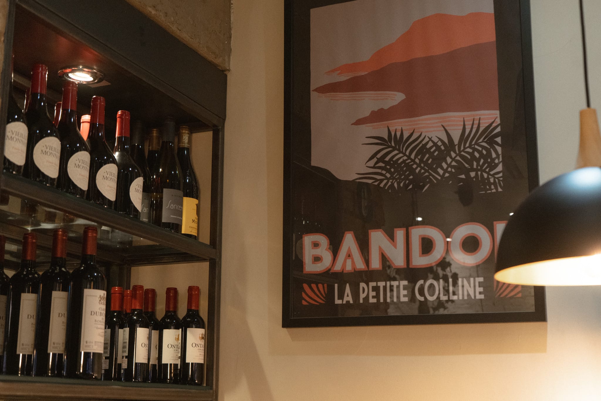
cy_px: 199
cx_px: 298
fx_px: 866
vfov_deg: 26.0
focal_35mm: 52
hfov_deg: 38.3
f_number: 4.5
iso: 3200
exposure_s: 1/200
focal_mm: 49
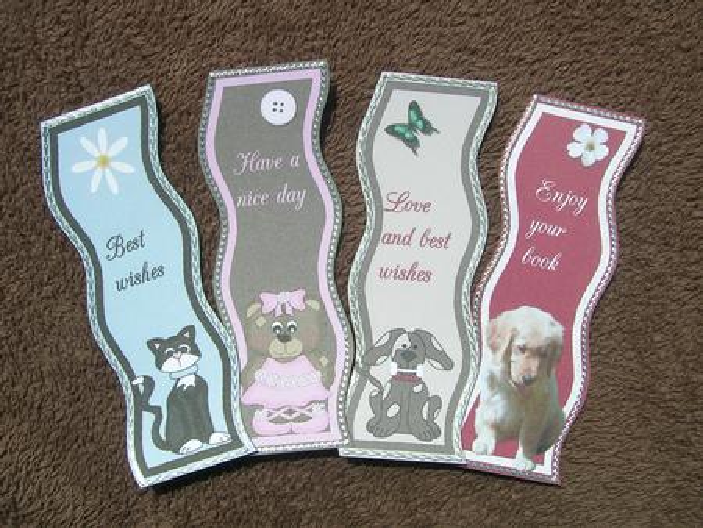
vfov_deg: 40.7
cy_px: 264
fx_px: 711
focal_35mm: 35
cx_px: 352
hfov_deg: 52.6
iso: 50
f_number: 4.8
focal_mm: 5.4
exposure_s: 1/862
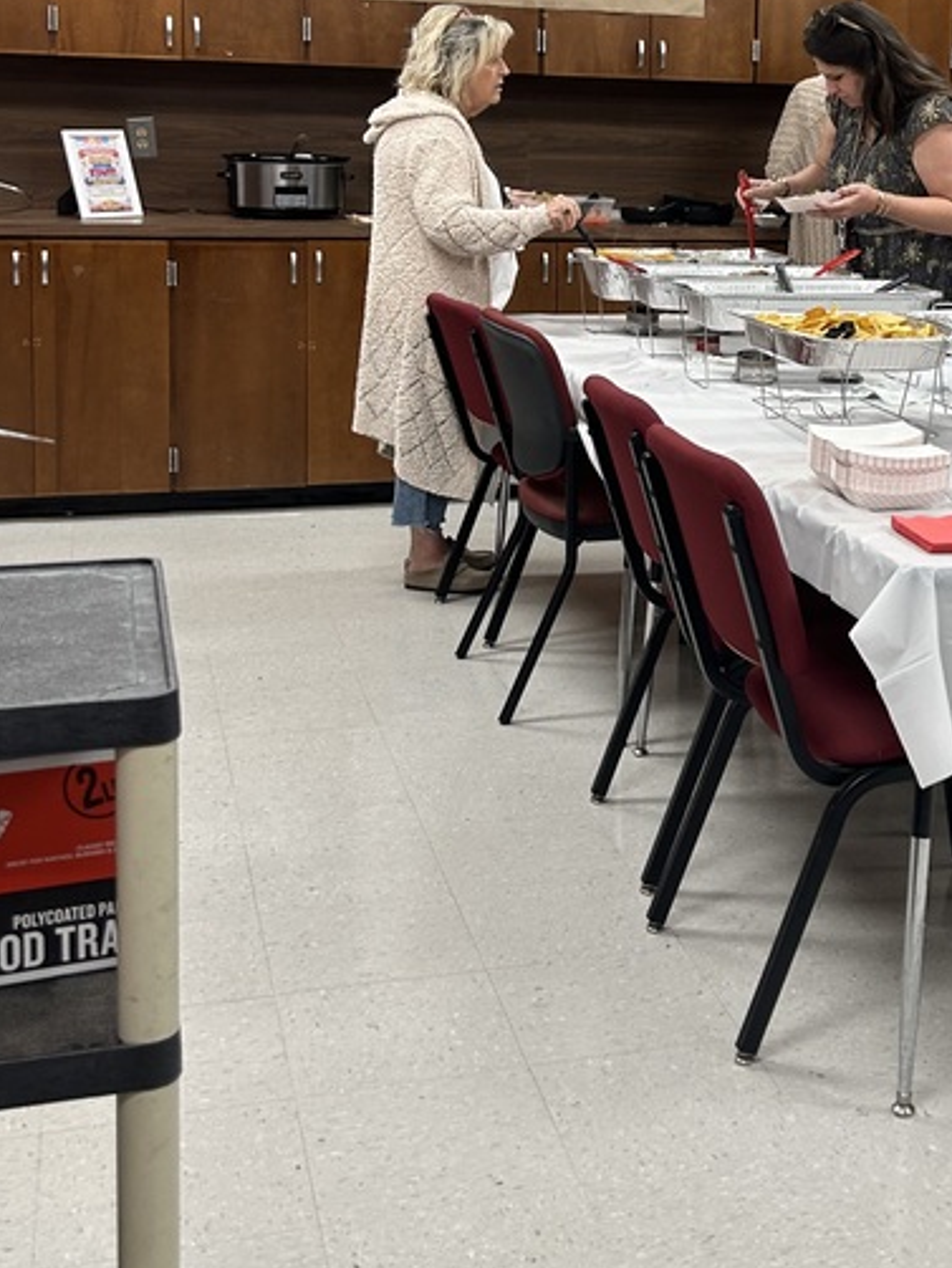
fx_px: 1942
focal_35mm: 53
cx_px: 795
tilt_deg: -7.1
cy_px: 326
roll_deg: -3.0
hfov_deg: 26.9
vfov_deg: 35.4
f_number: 1.5
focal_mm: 5.7
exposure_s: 1/60
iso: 64
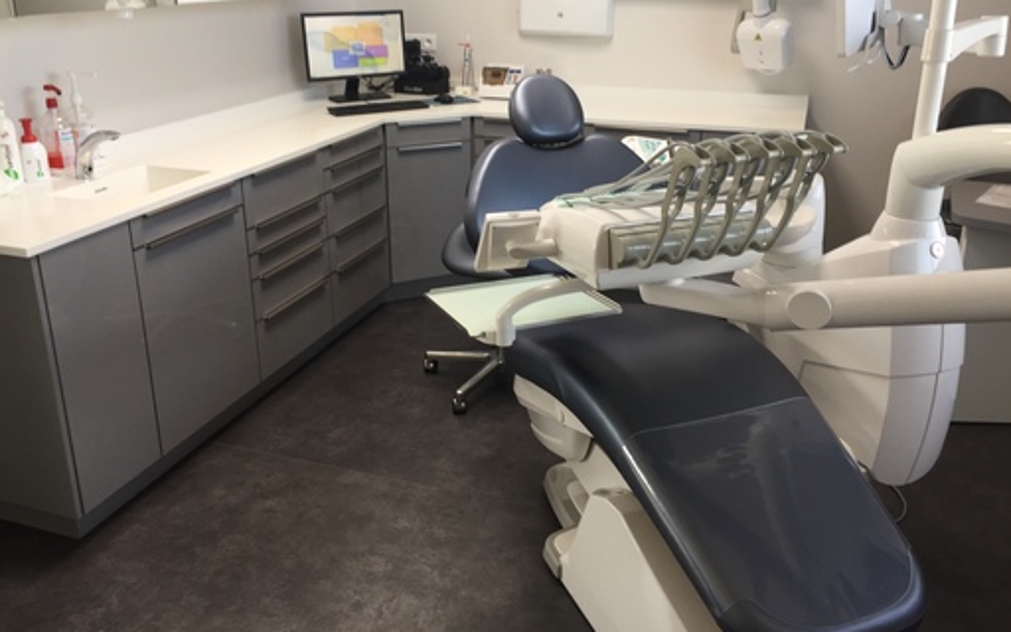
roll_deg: -0.5
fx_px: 854
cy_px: 254
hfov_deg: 61.2
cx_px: 506
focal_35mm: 31
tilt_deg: -20.0
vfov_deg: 40.4
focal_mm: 4.15
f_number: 2.2
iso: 32
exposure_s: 1/50
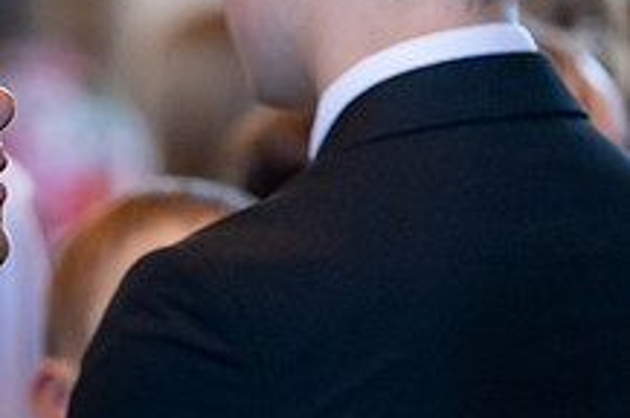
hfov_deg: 4.0
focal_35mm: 514
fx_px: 8982
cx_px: -209
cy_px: 287
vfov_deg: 2.7
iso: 3200
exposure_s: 1/250
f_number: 2.8
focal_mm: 160
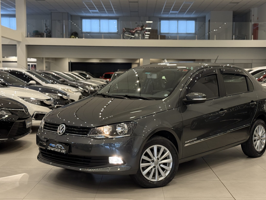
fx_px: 430
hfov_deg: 34.3
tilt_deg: -4.5
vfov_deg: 26.1
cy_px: 113
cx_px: 154
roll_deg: -0.4
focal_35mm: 56
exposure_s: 1/60
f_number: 1.78
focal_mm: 6.76
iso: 200
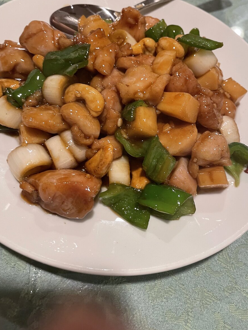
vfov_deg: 58.1
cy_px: 139
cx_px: 141
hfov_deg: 45.3
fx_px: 296
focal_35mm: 31
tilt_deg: -57.2
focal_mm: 4.2
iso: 200
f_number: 1.6
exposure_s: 1/50
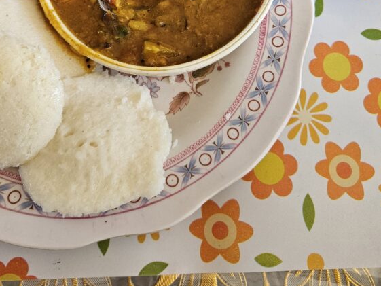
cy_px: 26
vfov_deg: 32.6
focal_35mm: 42
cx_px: 185
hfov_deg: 44.8
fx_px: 462
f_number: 1.8
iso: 250
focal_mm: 5.4
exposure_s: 1/100
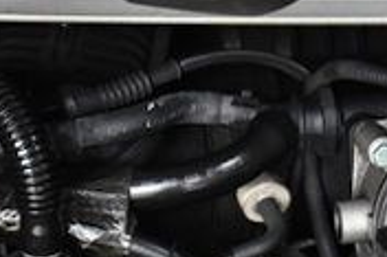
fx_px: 2438
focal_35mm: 227
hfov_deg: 9.0
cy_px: 258
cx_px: 387
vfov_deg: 6.0
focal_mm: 26
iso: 2500
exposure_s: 1/500
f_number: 6.3
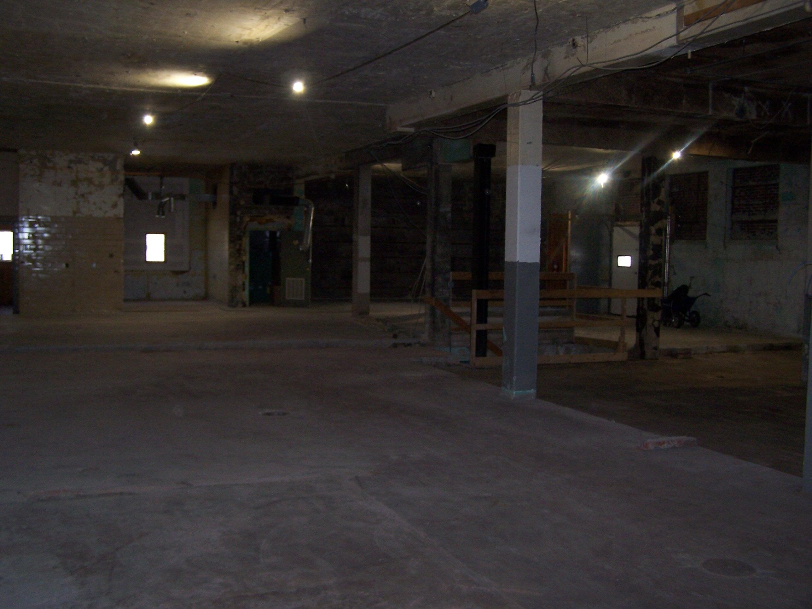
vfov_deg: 37.7
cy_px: 304
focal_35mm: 38
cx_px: 406
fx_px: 891
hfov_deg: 49.0
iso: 140
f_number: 2.8
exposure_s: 1/60
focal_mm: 6.3
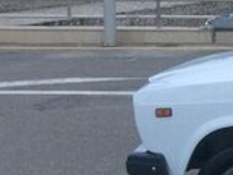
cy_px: 37
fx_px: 842
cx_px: 484
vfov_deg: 11.8
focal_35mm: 125
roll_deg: +0.2
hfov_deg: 13.3
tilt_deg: -8.8
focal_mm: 4.15
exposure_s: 1/50
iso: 50
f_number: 2.2
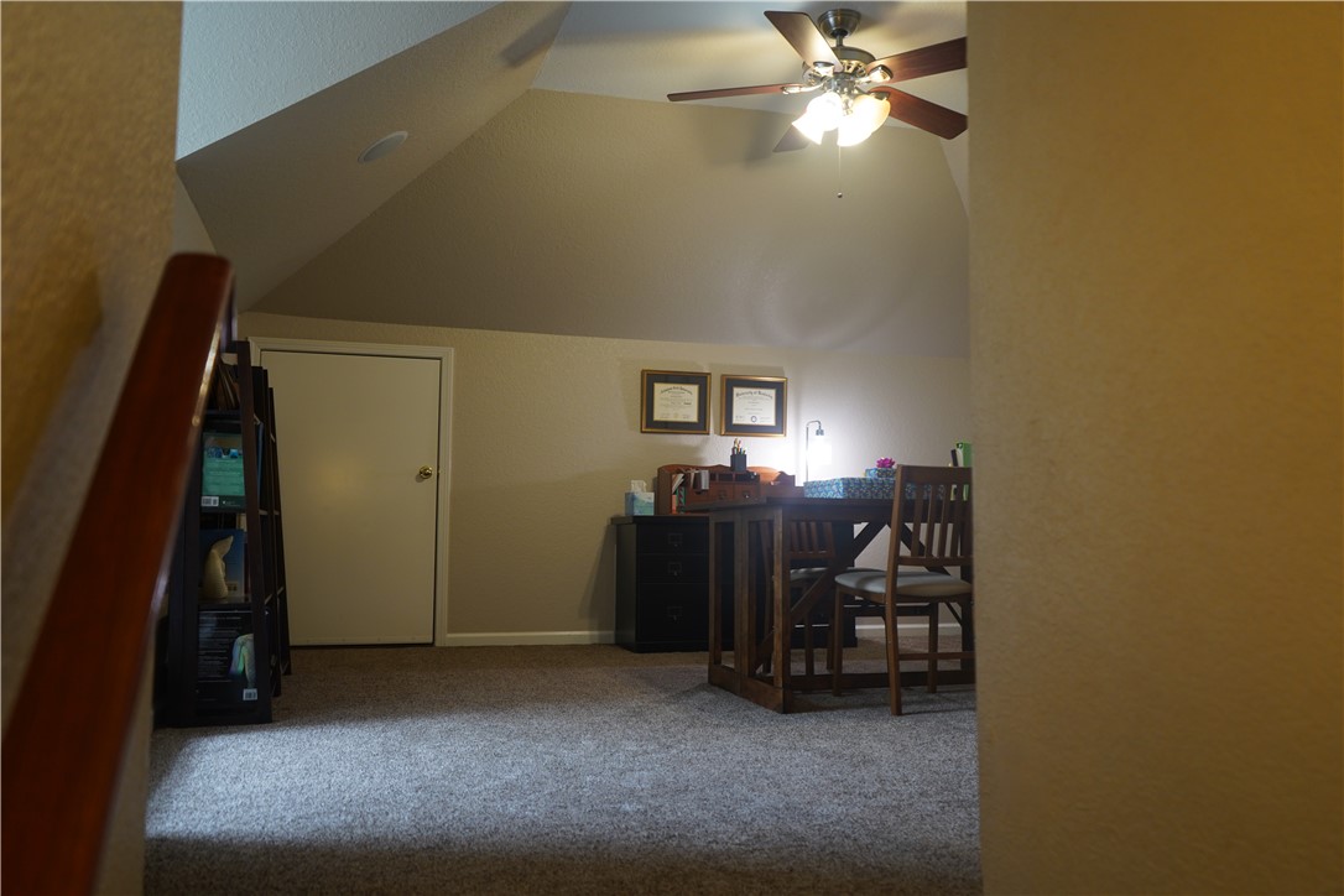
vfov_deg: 46.4
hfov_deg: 65.5
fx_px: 1045
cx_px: 672
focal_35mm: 28
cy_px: 448
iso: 800
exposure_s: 1/50
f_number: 3.5
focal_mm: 28
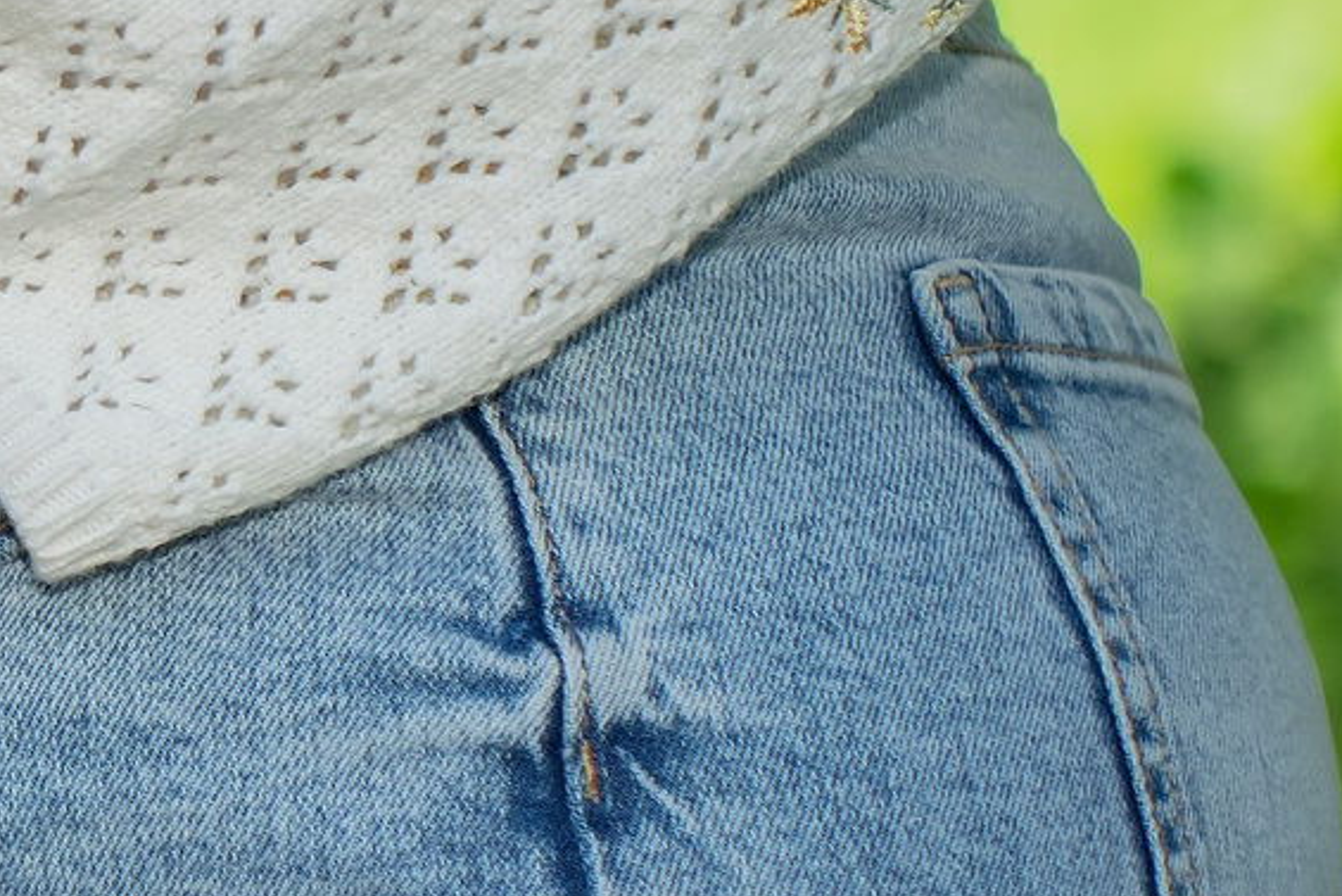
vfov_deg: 4.0
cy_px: 120
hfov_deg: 5.9
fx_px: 12677
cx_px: -1411
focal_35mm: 340
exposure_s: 1/320
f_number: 2.8
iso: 64
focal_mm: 75
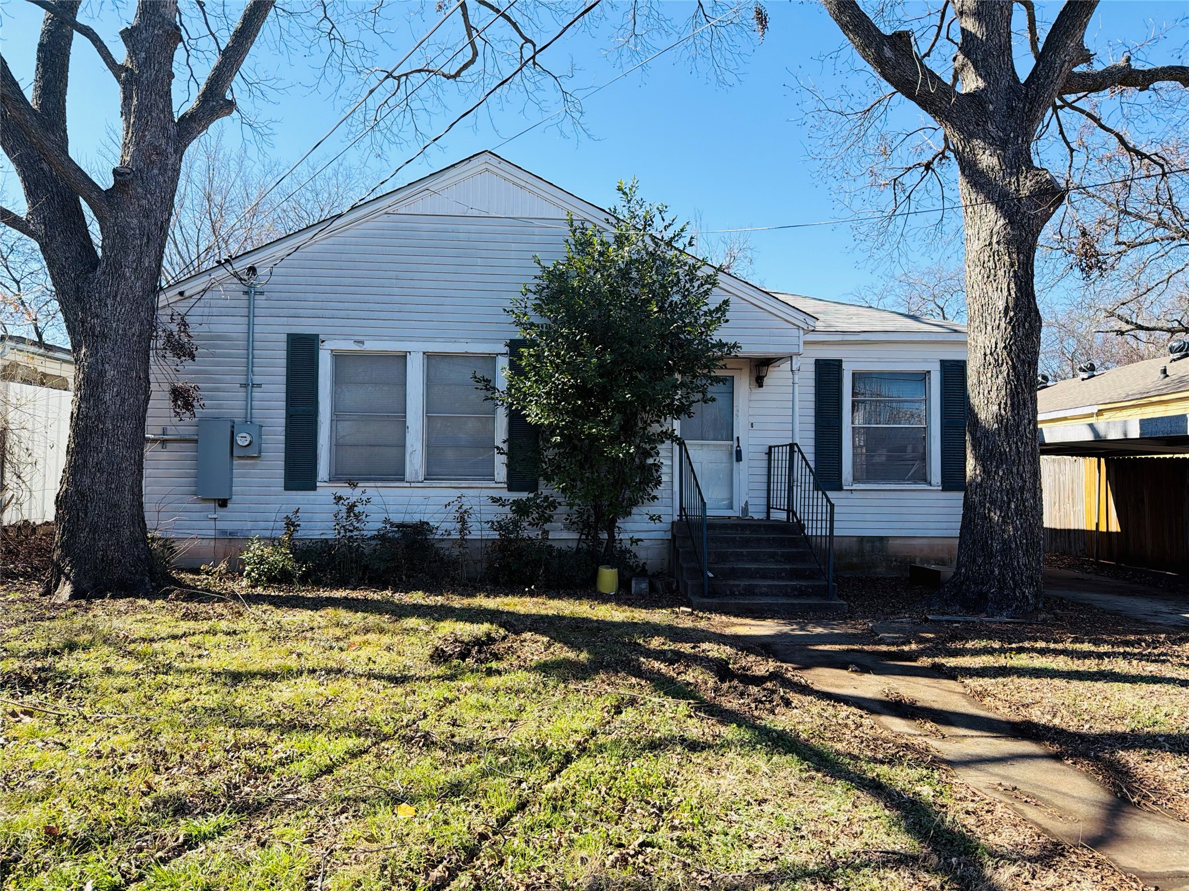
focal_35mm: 24
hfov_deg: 71.6
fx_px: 824
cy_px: 446
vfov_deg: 56.8
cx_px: 594
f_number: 1.78
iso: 80
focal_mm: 6.76
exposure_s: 1/1812
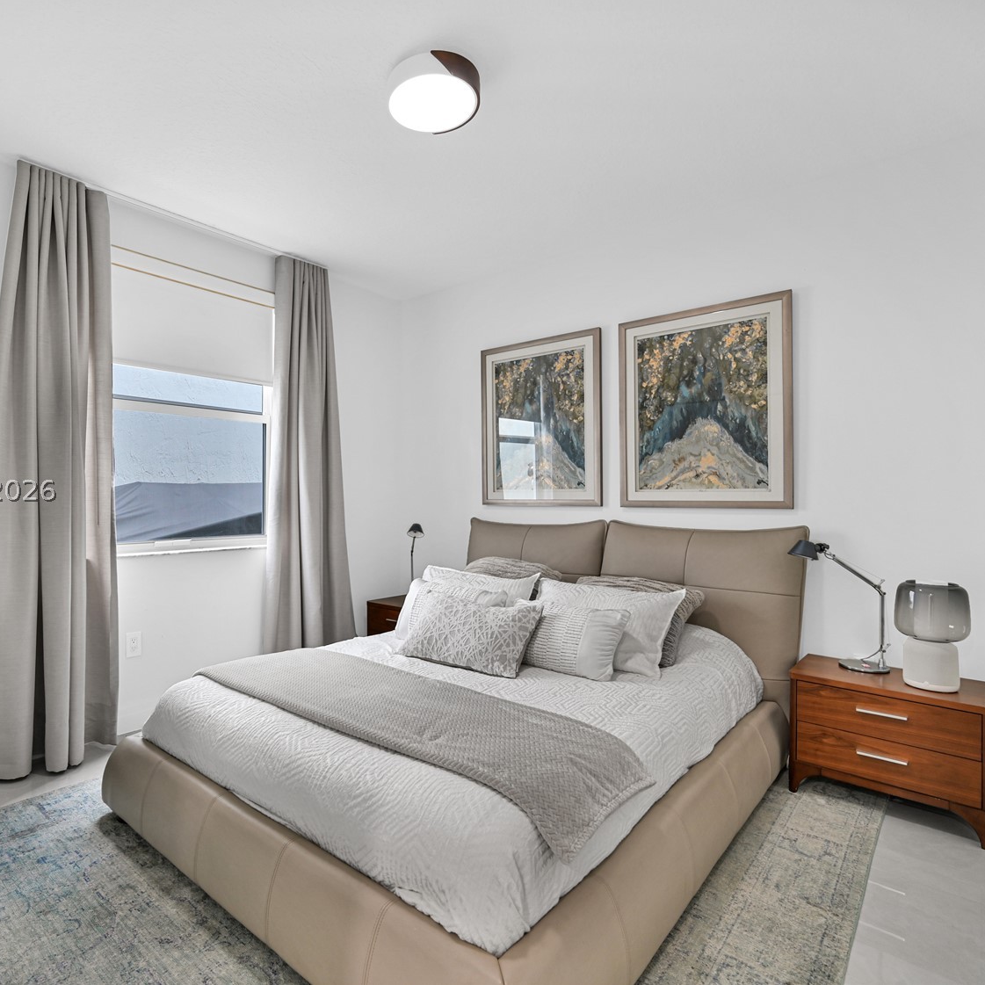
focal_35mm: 18
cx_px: 401
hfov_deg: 79.9
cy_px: 489
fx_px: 579
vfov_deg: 80.7
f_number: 4
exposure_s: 1/15
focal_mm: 14
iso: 360
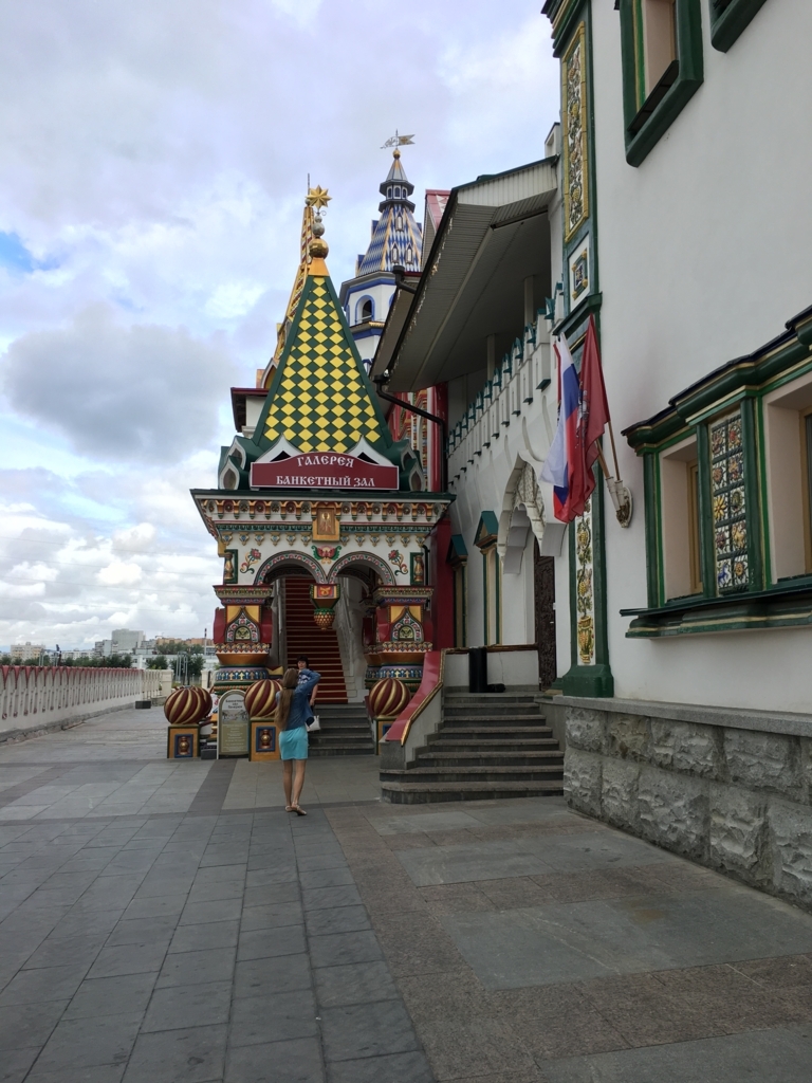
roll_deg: -0.4
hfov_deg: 48.2
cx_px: 406
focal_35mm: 29
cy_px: 542
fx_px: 907
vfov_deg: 61.7
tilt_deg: +8.1
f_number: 2.2
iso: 25
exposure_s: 1/458
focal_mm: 4.15
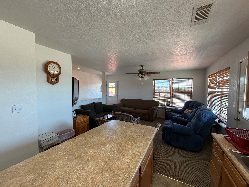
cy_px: 94
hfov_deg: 102.1
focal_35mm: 14
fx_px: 101
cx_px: 124
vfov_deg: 85.7
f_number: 2.2
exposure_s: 1/120
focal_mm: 2.22
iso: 250
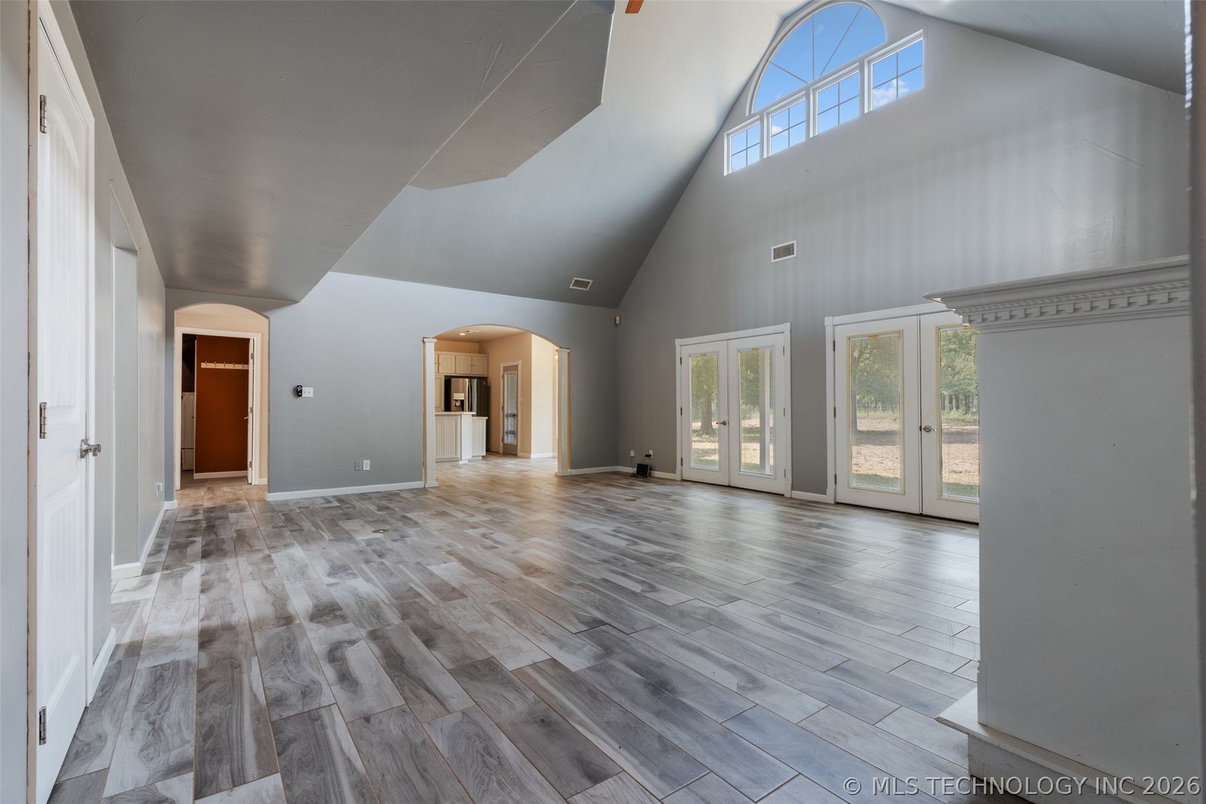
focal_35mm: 16
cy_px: 402
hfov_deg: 96.7
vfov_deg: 73.7
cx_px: 603
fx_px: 536
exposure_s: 1/6
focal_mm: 16
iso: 200
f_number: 6.3
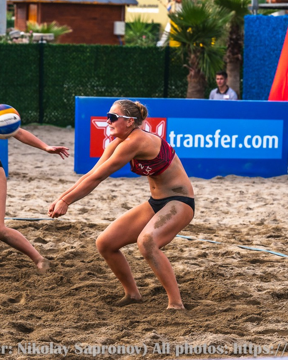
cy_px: 180
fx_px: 2035
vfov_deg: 10.1
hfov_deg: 8.1
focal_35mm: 191
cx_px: 112
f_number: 6.3
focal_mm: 135
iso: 400
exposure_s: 1/800
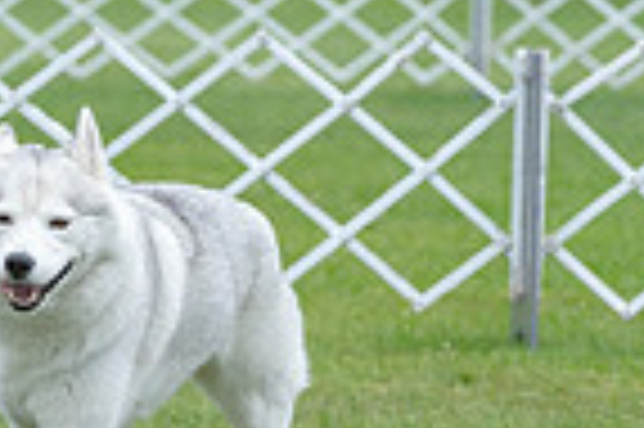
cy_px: -61
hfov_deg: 4.2
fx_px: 8845
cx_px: 72
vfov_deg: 2.8
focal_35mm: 495
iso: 400
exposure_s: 1/1000
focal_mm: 122
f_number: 4.5
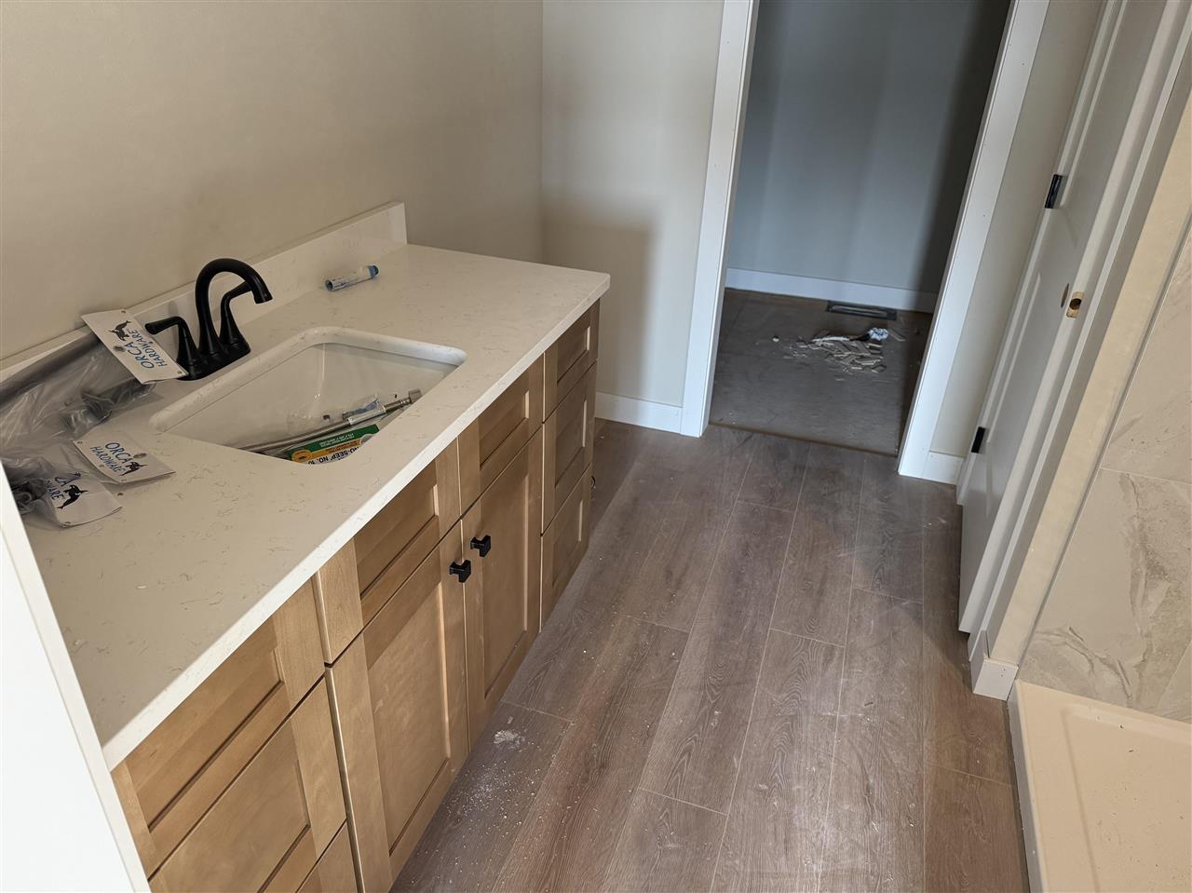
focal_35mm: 24
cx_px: 596
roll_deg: -2.2
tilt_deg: -28.4
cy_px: 446
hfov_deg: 71.6
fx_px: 826
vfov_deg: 56.8
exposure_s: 1/160
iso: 200
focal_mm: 6.76
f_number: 1.78
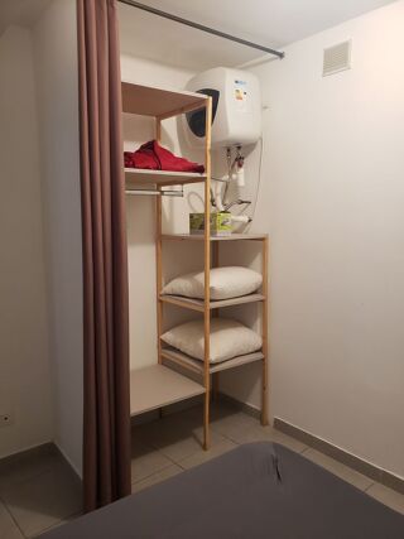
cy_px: 270
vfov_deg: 67.3
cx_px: 202
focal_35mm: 26
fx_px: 405
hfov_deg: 53.0
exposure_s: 1/25
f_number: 2.4
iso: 250
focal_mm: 4.3
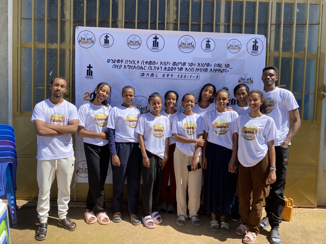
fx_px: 245
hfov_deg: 67.3
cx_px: 163
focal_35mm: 26
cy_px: 122
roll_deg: -1.3
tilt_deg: -3.4
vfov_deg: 53.1
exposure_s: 1/1585
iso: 32
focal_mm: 4.25
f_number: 1.8
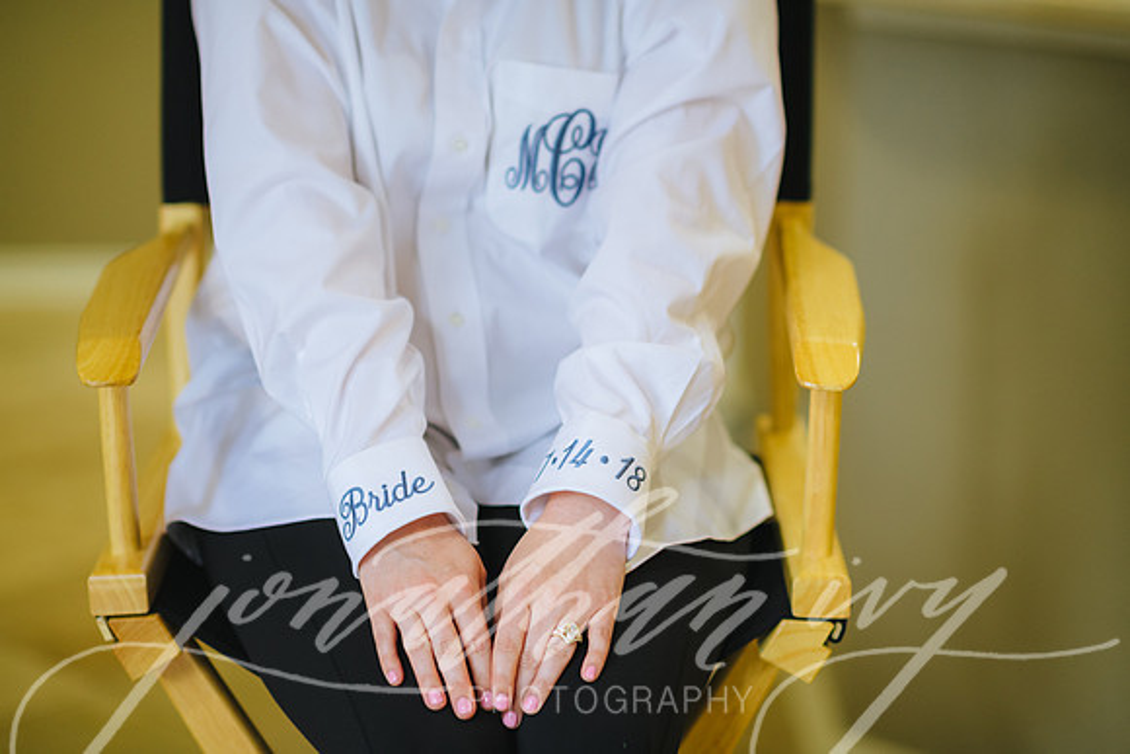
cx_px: 565
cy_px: 377
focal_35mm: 85
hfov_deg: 23.9
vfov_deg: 16.1
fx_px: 2669
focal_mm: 85
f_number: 2
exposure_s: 1/200
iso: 800
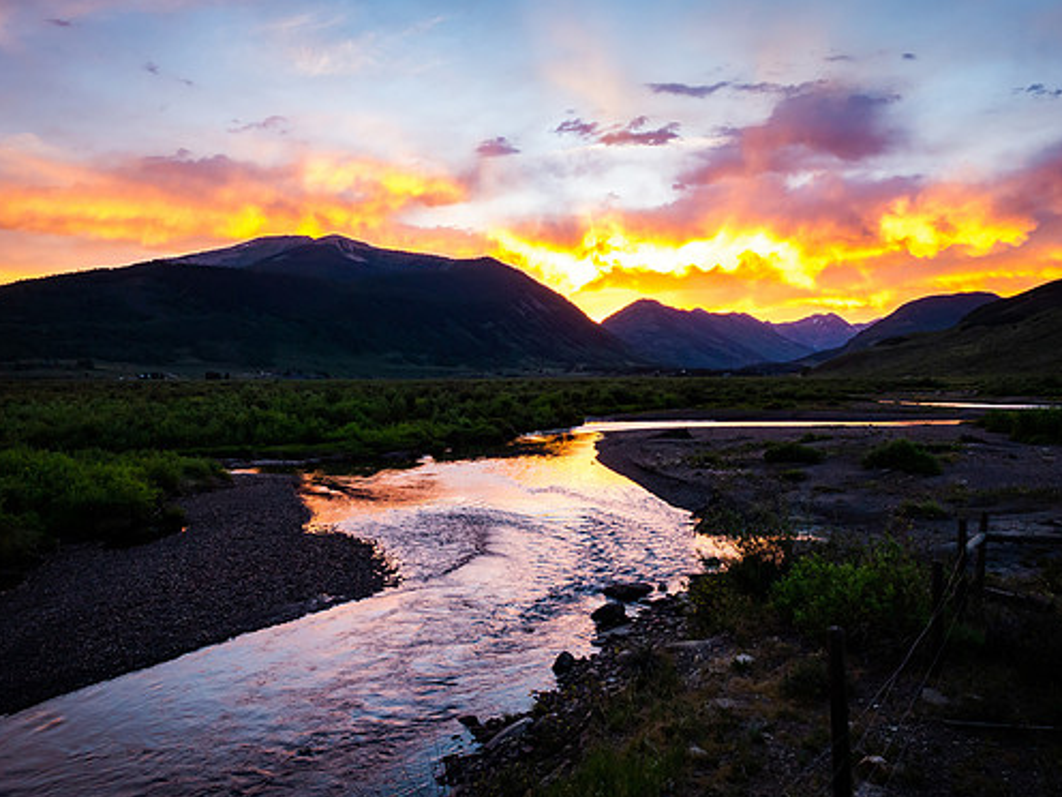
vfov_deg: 51.3
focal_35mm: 27
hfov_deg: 65.3
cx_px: 527
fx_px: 828
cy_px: 410
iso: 400
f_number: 5.6
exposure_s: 1/50
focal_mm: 8.8
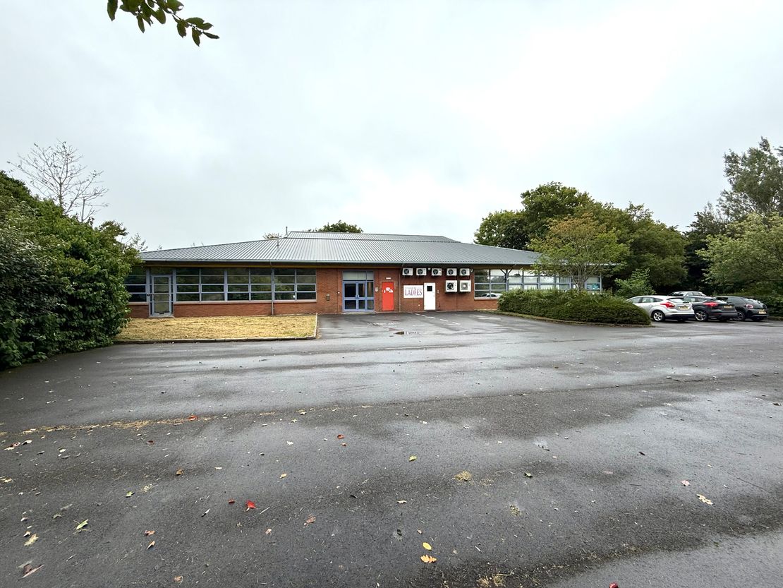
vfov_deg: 85.7
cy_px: 294
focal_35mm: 14
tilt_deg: -0.2
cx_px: 392
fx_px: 317
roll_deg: +0.3
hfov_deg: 102.1
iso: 50
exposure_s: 1/1125
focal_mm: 2.22
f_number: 2.2
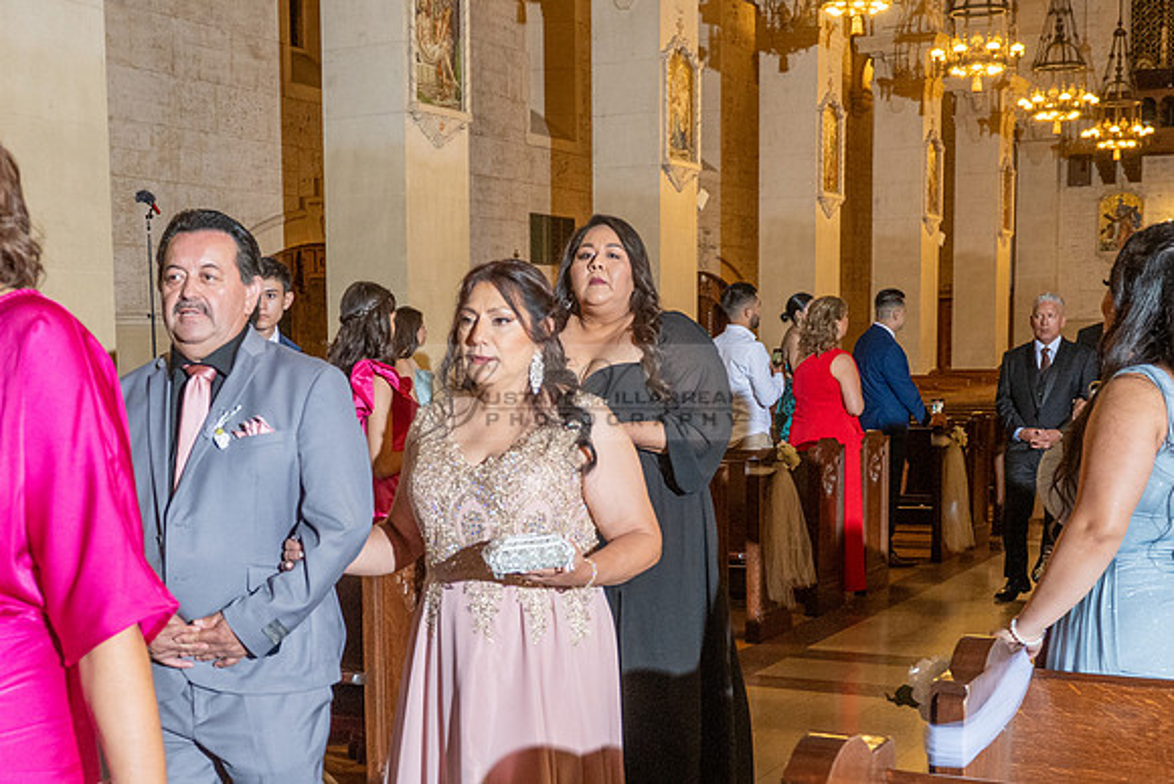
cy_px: 548
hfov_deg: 37.4
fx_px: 1724
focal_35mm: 53
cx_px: 436
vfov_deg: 25.4
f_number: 4.5
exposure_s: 1/160
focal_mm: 24
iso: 1000
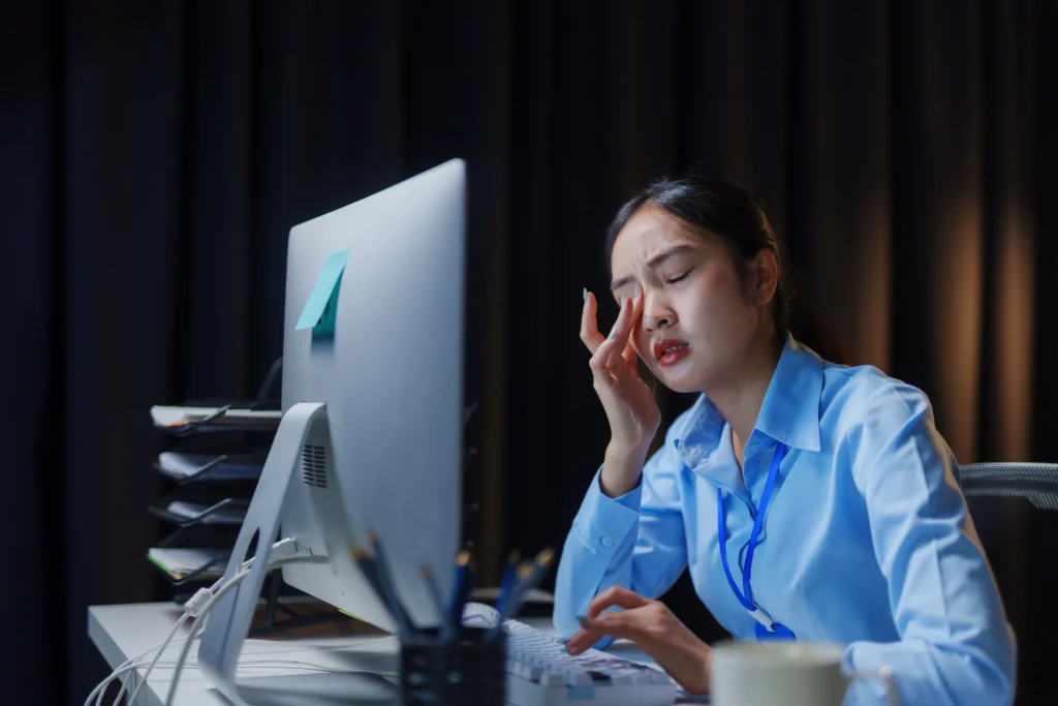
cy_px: 353
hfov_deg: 39.6
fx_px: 1470
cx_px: 529
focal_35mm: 50
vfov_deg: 27.0
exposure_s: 1/800
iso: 640
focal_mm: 50
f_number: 1.4
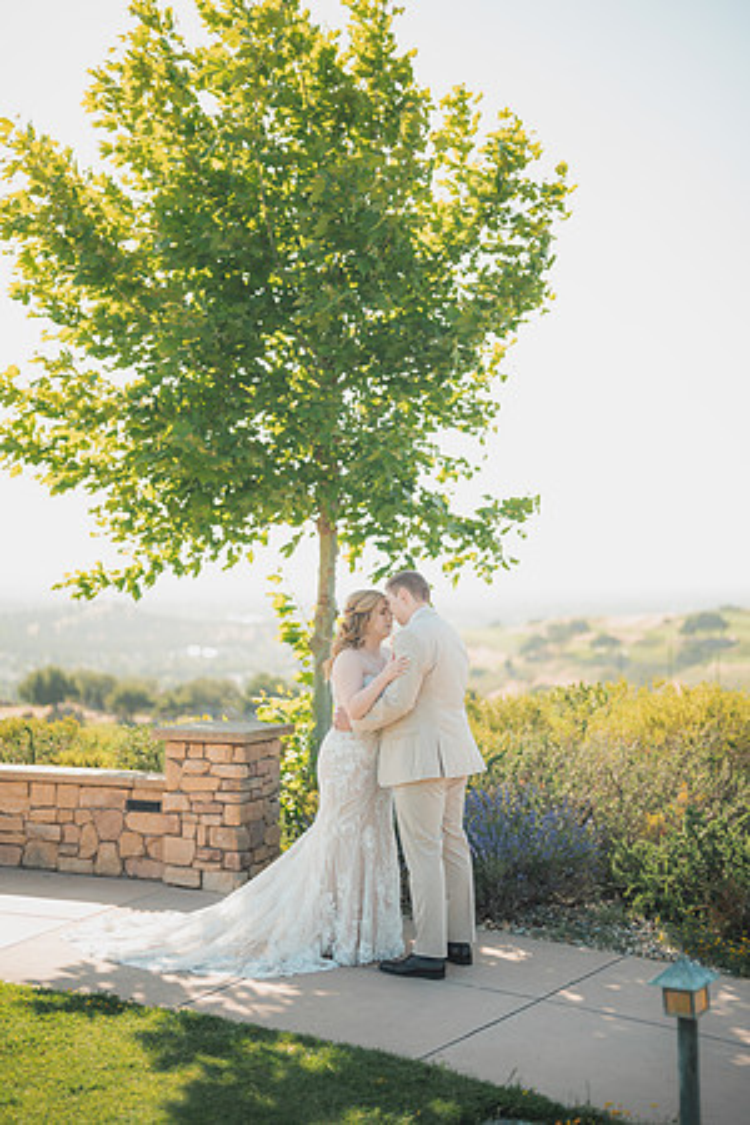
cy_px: 562
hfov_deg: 27.0
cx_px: 375
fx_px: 1562
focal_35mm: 50
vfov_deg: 39.6
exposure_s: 1/1600
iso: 50
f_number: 1.2
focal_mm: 50
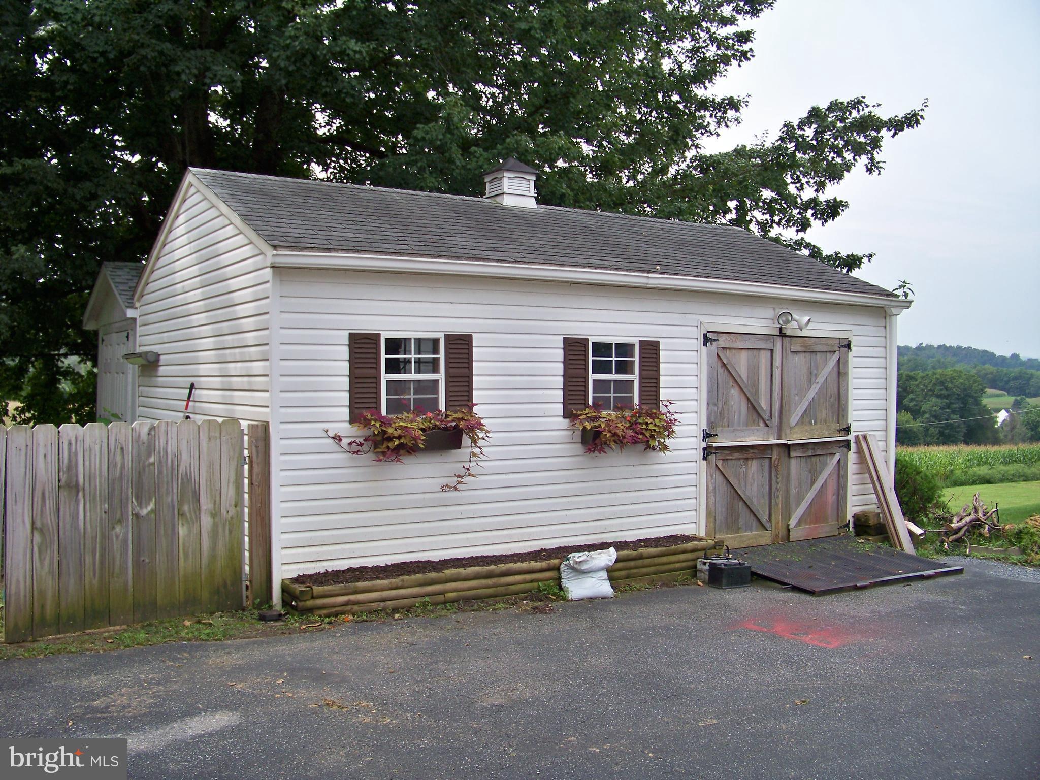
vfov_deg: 42.9
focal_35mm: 33
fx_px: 991
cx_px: 520
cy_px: 390
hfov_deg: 55.4
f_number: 2.8
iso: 64
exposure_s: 1/640
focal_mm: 5.85
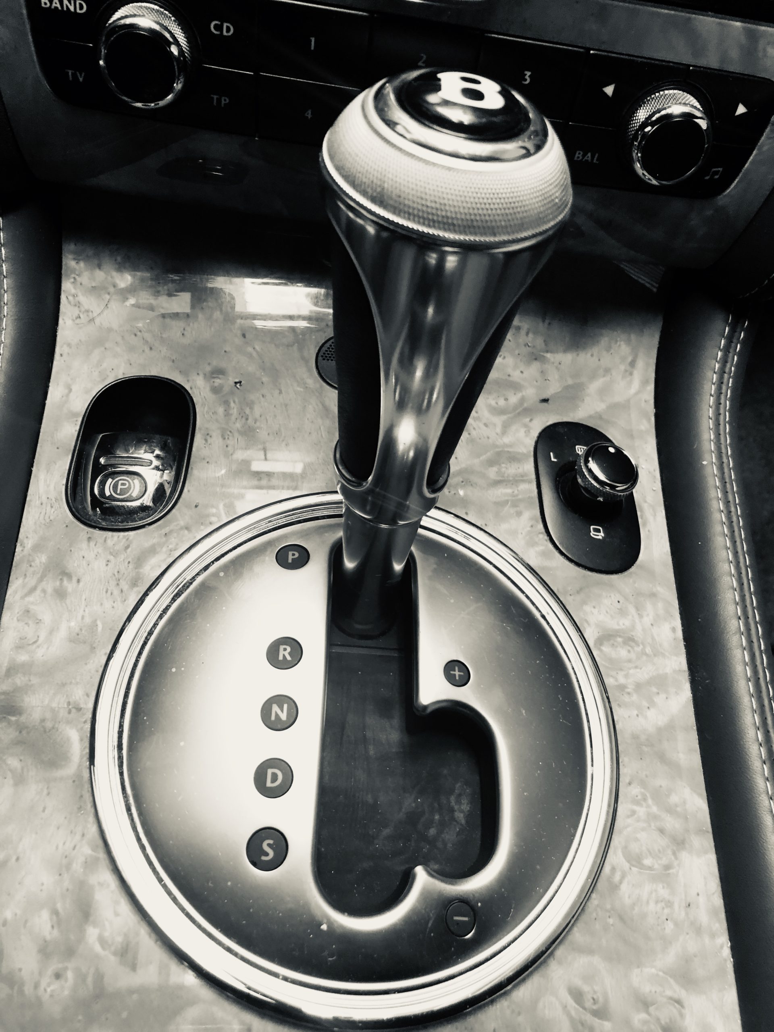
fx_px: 835
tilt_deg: -55.2
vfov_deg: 63.4
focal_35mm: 28
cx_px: 387
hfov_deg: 49.7
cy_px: 516
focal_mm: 4
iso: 40
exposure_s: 1/20
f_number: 1.8
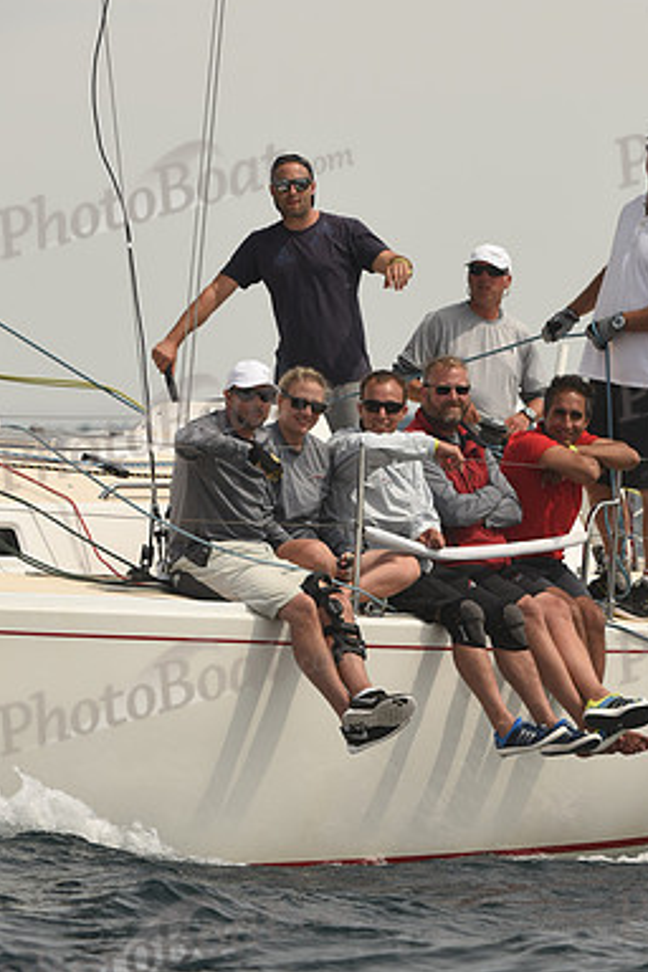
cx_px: 485
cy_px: 524
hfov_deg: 3.5
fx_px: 10610
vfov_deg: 5.2
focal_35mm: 393
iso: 250
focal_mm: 260
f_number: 7.1
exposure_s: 1/1000
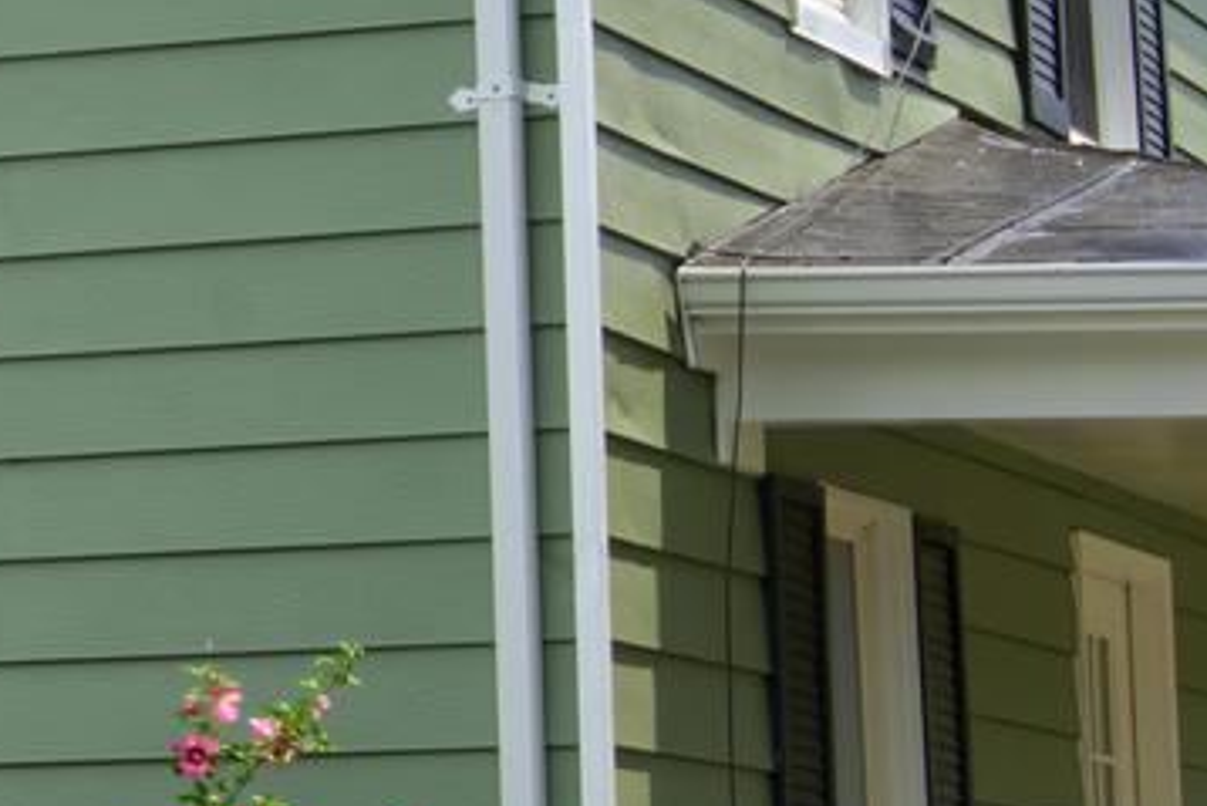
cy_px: -29
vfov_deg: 6.6
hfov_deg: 9.8
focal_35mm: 206
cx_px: -374
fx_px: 6909
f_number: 11
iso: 100
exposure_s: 1/8
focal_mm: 36
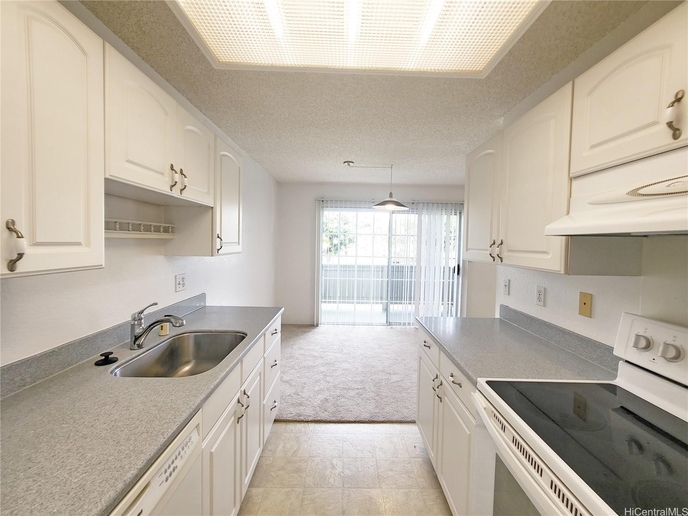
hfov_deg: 106.2
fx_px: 258
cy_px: 258
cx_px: 344
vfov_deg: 89.9
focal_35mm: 13
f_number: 2.2
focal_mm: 1.74
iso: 32
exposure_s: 1/60
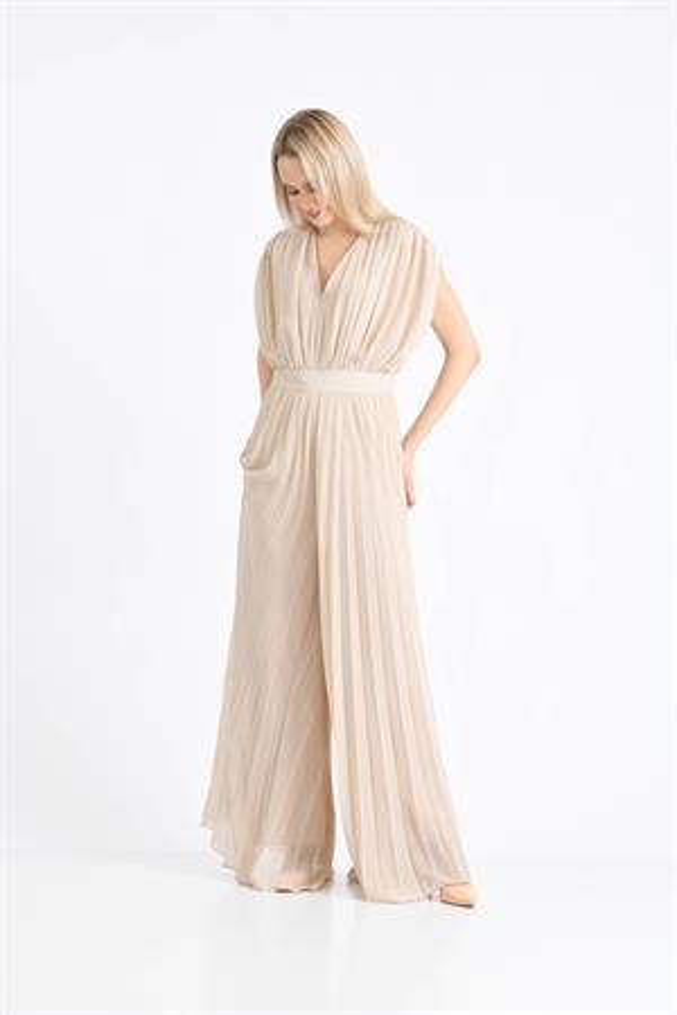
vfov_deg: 20.8
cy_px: 508
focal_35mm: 98
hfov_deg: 14.0
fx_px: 2764
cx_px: 338
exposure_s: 1/125
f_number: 9
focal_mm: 98
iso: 100
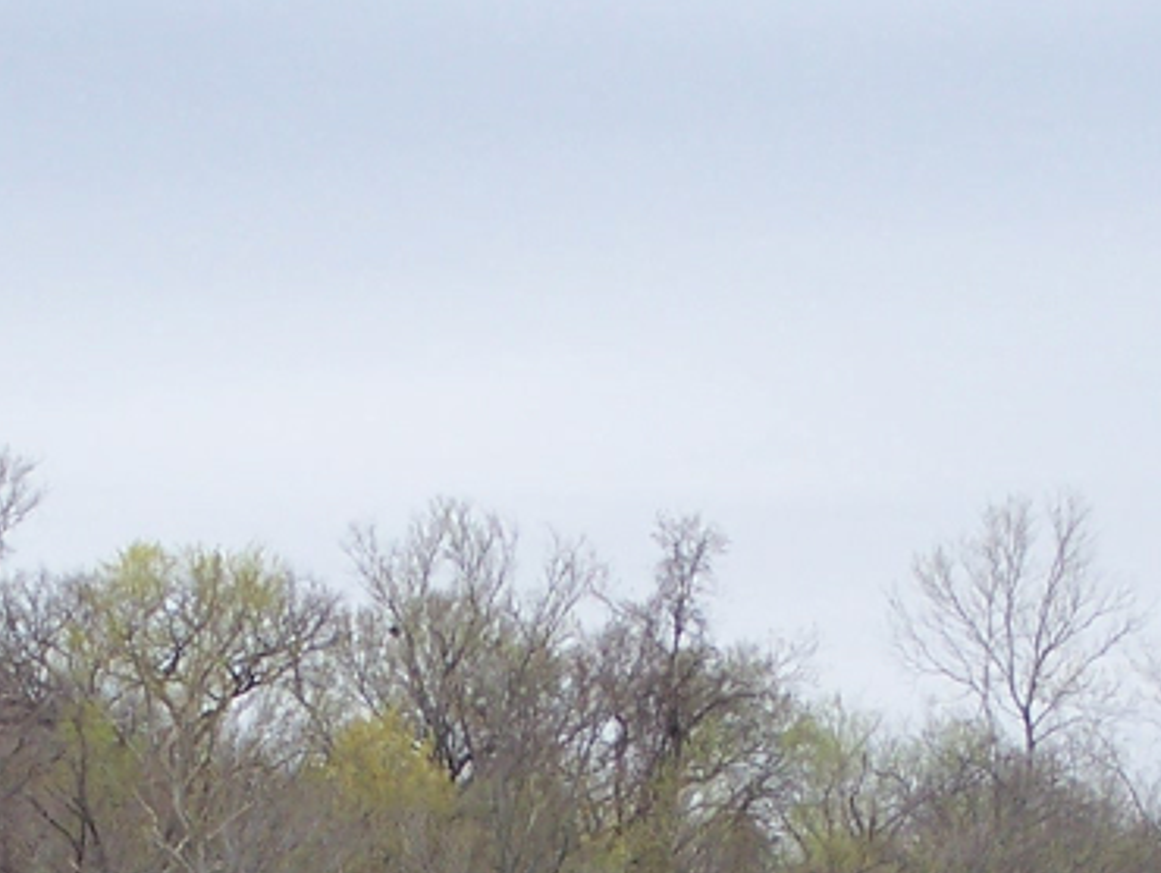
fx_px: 8055
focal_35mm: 240
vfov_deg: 6.1
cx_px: 527
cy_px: 1510
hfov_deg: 8.2
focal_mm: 11.5
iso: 80
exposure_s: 1/250
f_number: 3.2
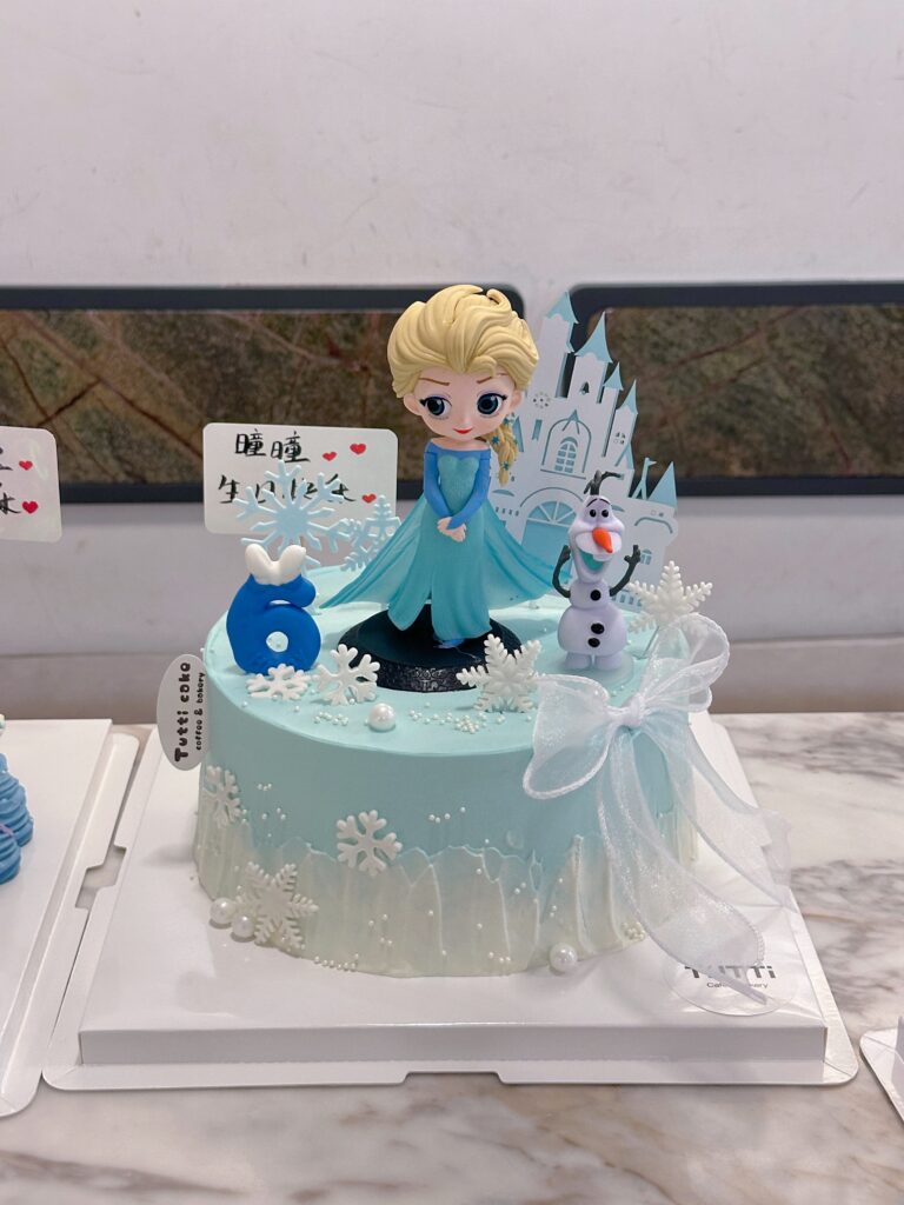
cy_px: 602
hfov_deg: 30.3
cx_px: 452
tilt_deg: -20.8
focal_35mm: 48
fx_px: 1671
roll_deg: -1.9
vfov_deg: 39.7
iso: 200
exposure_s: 1/50
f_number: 1.78
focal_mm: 6.86
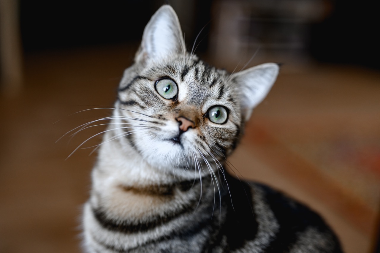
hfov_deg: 39.6
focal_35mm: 50
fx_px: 527
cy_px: 126
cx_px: 190
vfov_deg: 27.0
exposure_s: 1/125
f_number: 2
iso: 320
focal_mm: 50
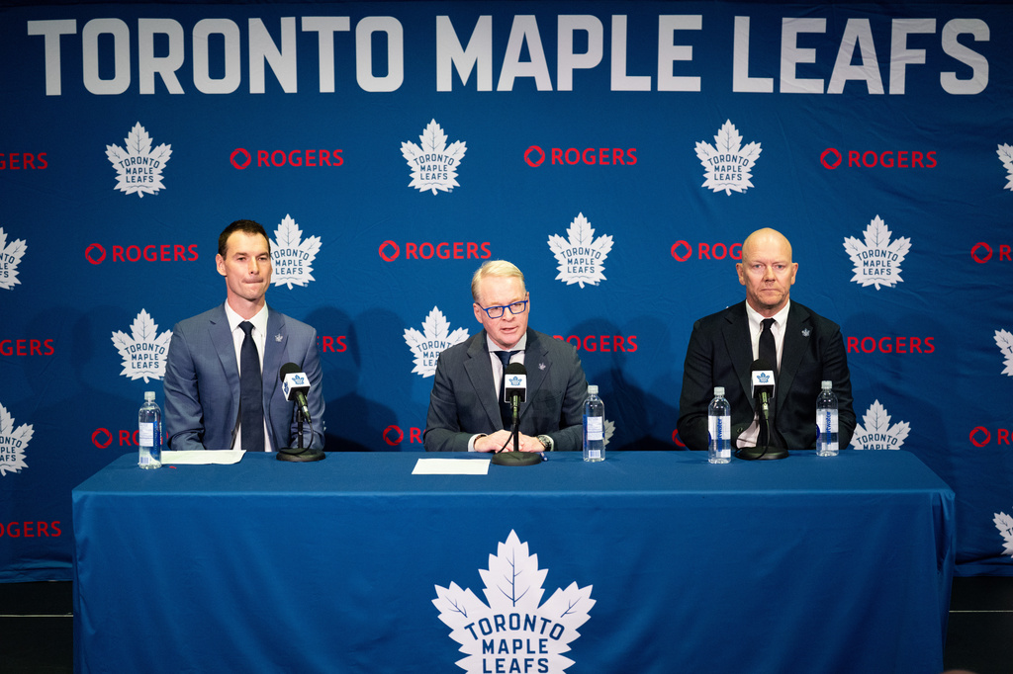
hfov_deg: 28.9
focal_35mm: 70
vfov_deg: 19.4
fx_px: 1969
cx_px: 506
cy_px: 337
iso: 3200
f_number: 2.8
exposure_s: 1/500
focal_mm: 70
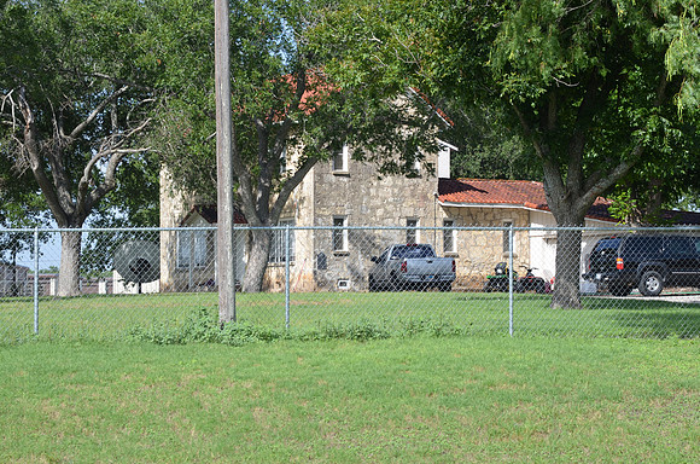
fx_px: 2037
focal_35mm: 105
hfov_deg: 19.5
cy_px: 232
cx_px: 350
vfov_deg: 13.0
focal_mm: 70
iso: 140
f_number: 8
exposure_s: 1/250
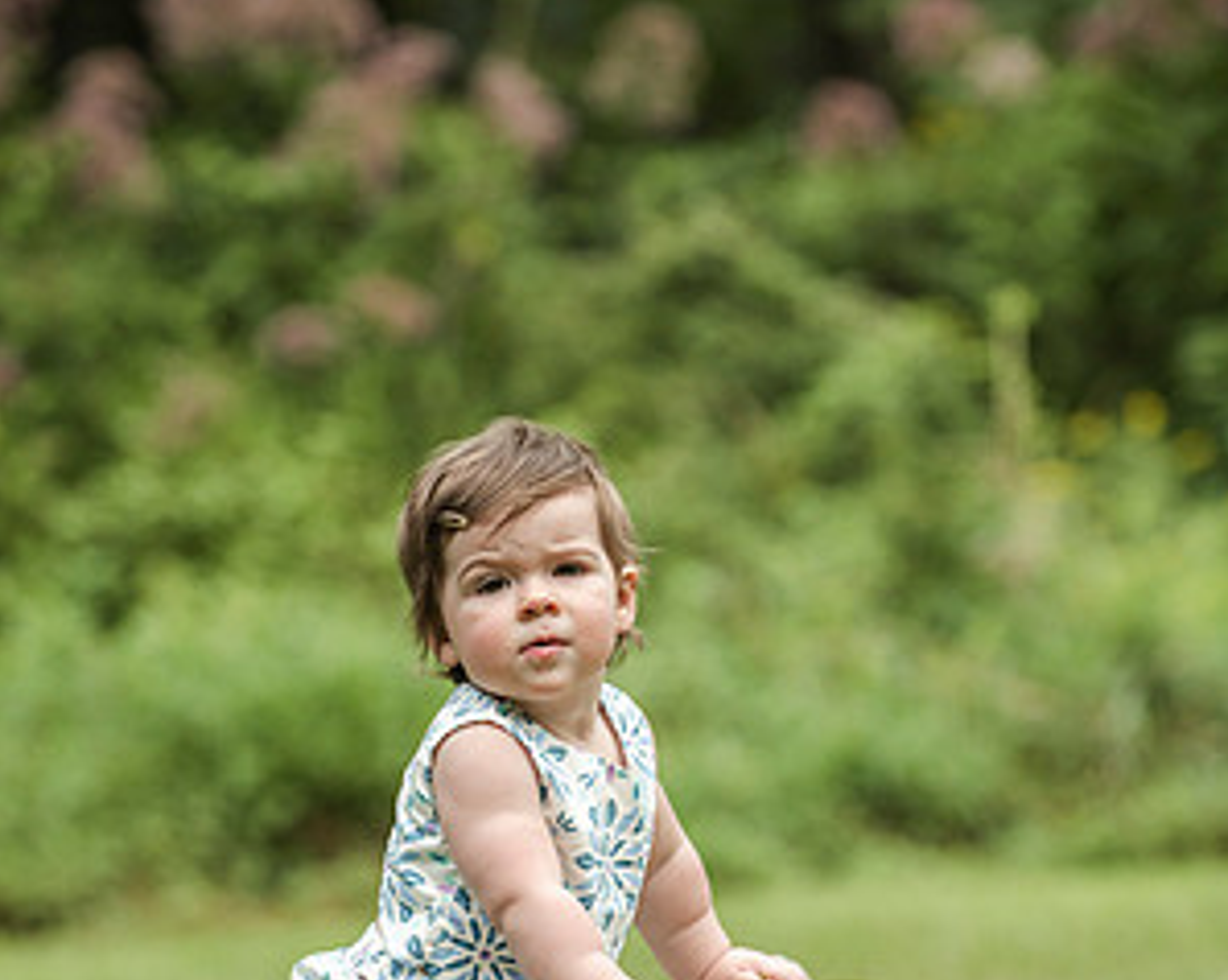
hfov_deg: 8.8
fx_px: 7990
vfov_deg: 7.0
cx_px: 614
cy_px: 758
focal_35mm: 220
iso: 640
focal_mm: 155
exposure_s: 1/3200
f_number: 4
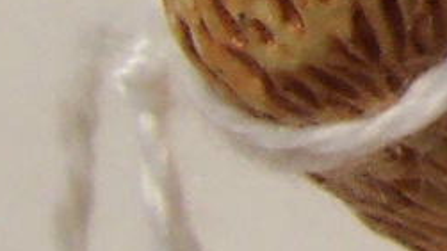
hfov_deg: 7.4
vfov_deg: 4.5
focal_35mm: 266
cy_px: -315
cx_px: 1199
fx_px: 3152
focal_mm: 5.6
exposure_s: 1/60
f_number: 2.8
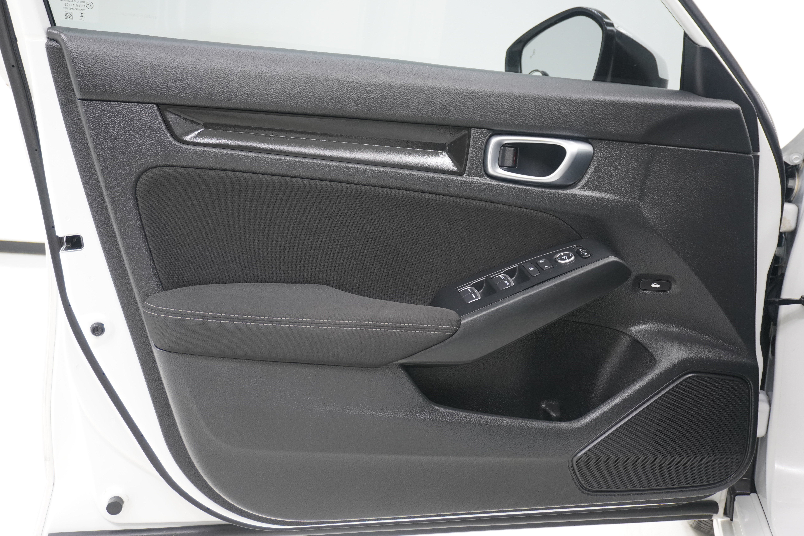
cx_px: 402
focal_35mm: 34
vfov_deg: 38.9
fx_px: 759
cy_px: 268
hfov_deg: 55.8
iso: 640
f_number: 4
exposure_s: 1/60
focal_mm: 23
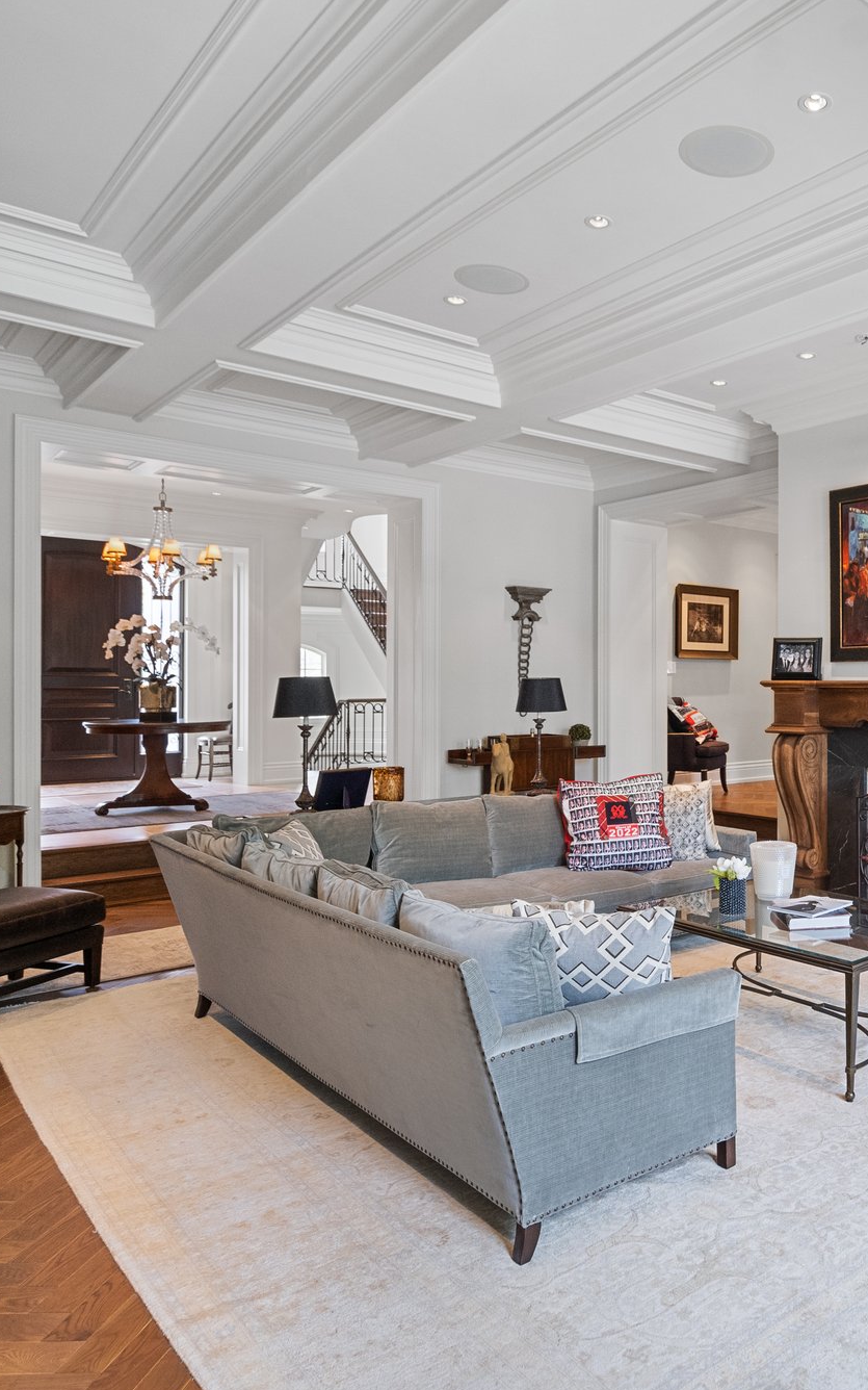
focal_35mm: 25
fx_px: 946
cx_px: 784
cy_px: 691
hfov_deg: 44.7
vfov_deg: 72.5
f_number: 5.6
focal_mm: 16
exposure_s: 1/30
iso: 3200
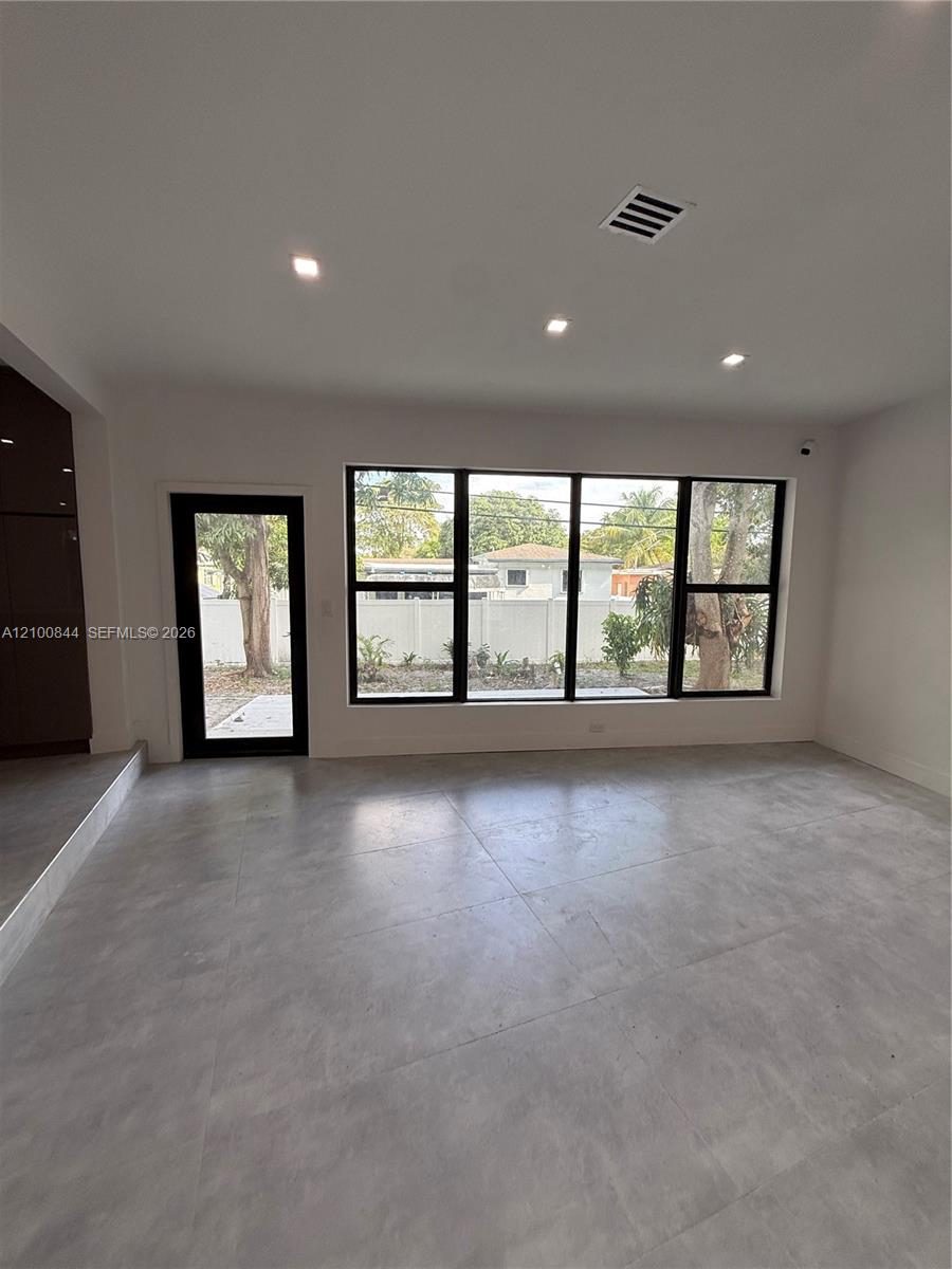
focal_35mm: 14
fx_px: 513
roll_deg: +0.3
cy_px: 634
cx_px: 476
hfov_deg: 85.7
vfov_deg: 102.1
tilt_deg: -4.5
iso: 64
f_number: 2.2
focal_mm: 2.22
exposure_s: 1/269
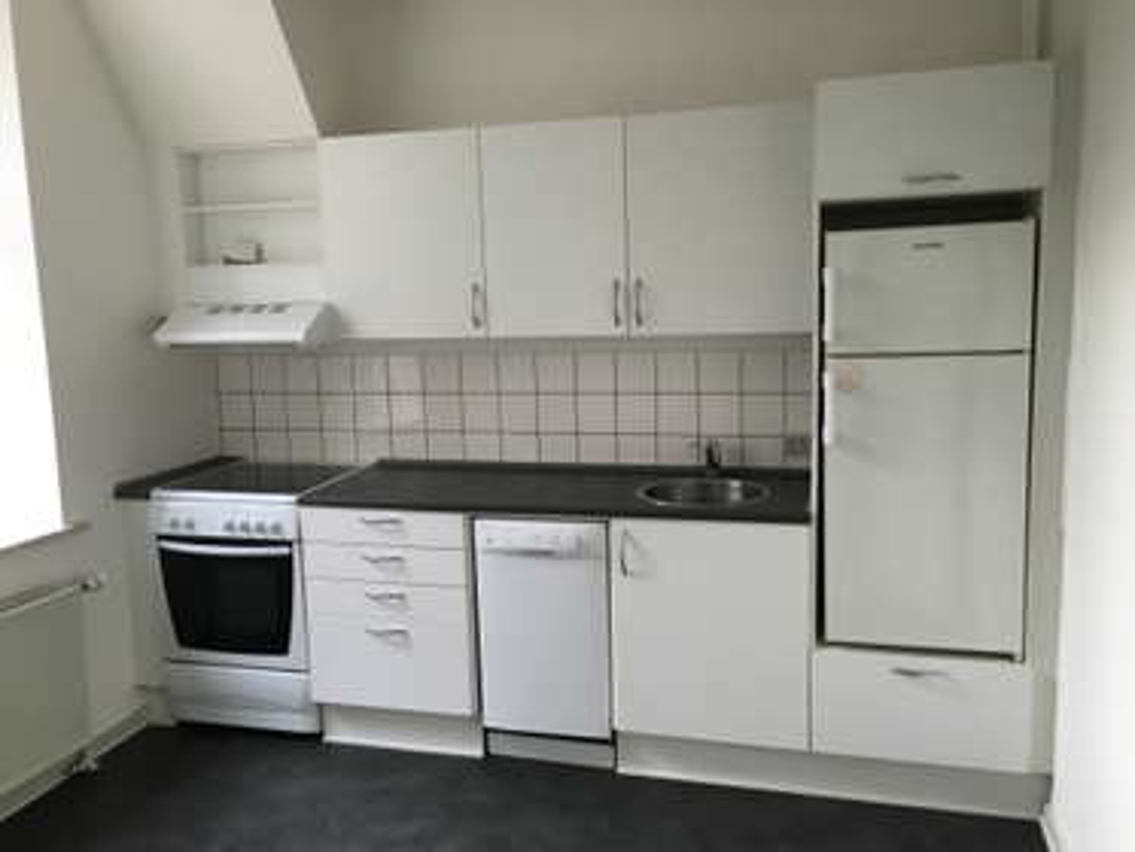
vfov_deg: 48.3
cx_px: 568
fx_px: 951
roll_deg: +1.5
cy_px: 426
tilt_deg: -7.3
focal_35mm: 29
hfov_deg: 61.6
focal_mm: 4.15
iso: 32
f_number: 2.2
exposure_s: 1/33
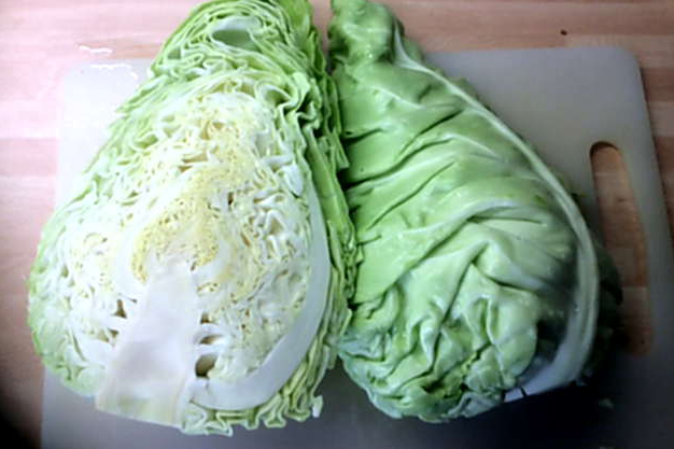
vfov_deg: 38.8
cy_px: 196
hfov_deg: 55.8
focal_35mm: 34
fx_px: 636
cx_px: 340
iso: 40
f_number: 2.4
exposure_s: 1/33
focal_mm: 3.3
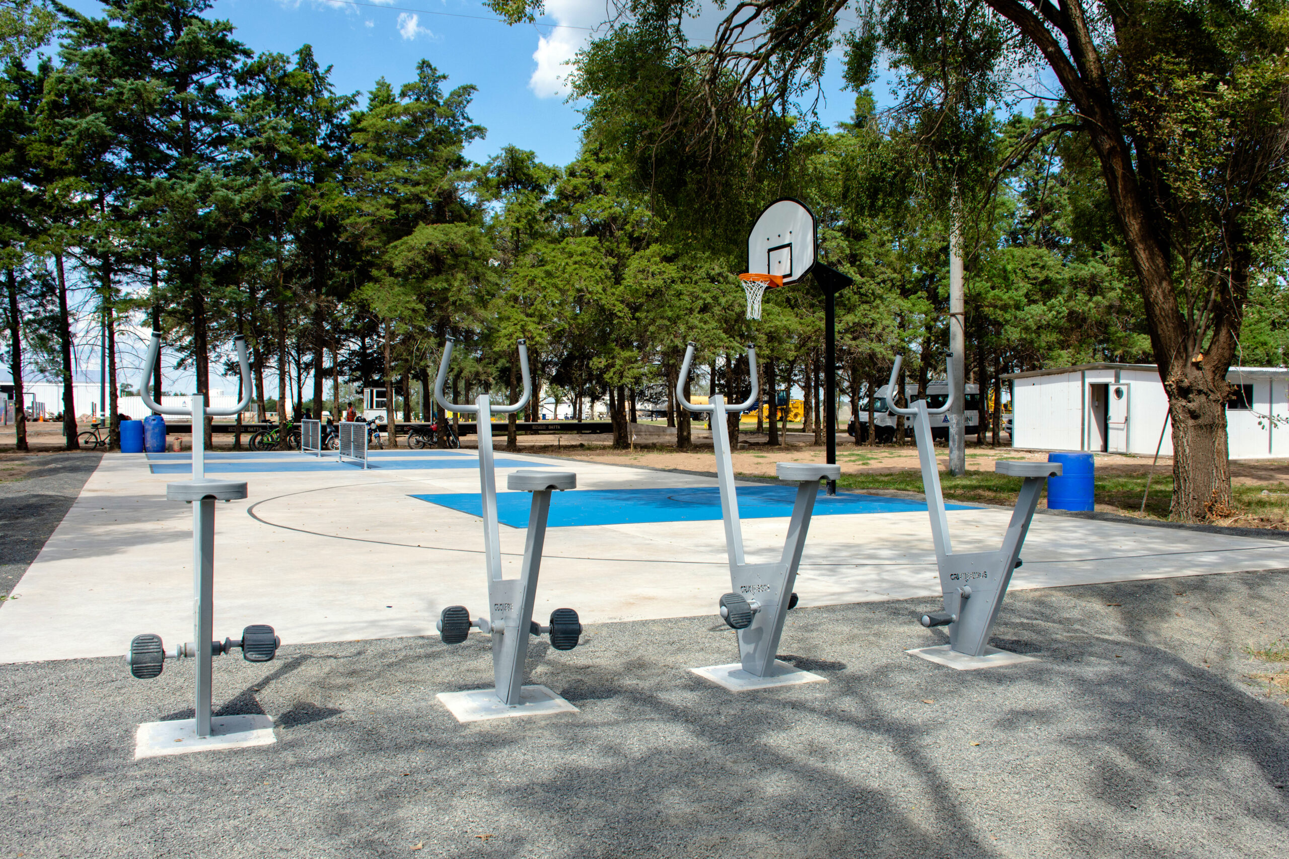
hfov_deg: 57.2
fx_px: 1182
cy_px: 430
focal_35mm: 33
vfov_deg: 40.0
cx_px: 644
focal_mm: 22
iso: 200
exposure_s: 1/500
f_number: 8
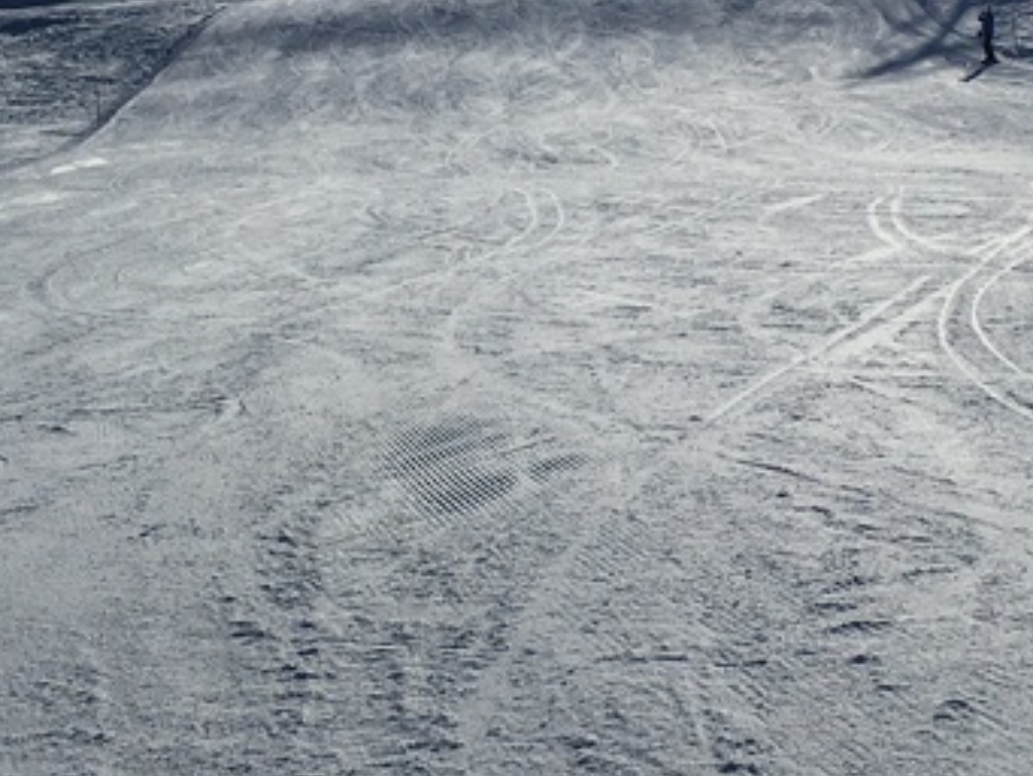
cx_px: 530
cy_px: 76
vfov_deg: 16.7
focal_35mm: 87
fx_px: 2597
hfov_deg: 22.5
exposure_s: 1/8547
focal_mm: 4.15
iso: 25
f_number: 2.2
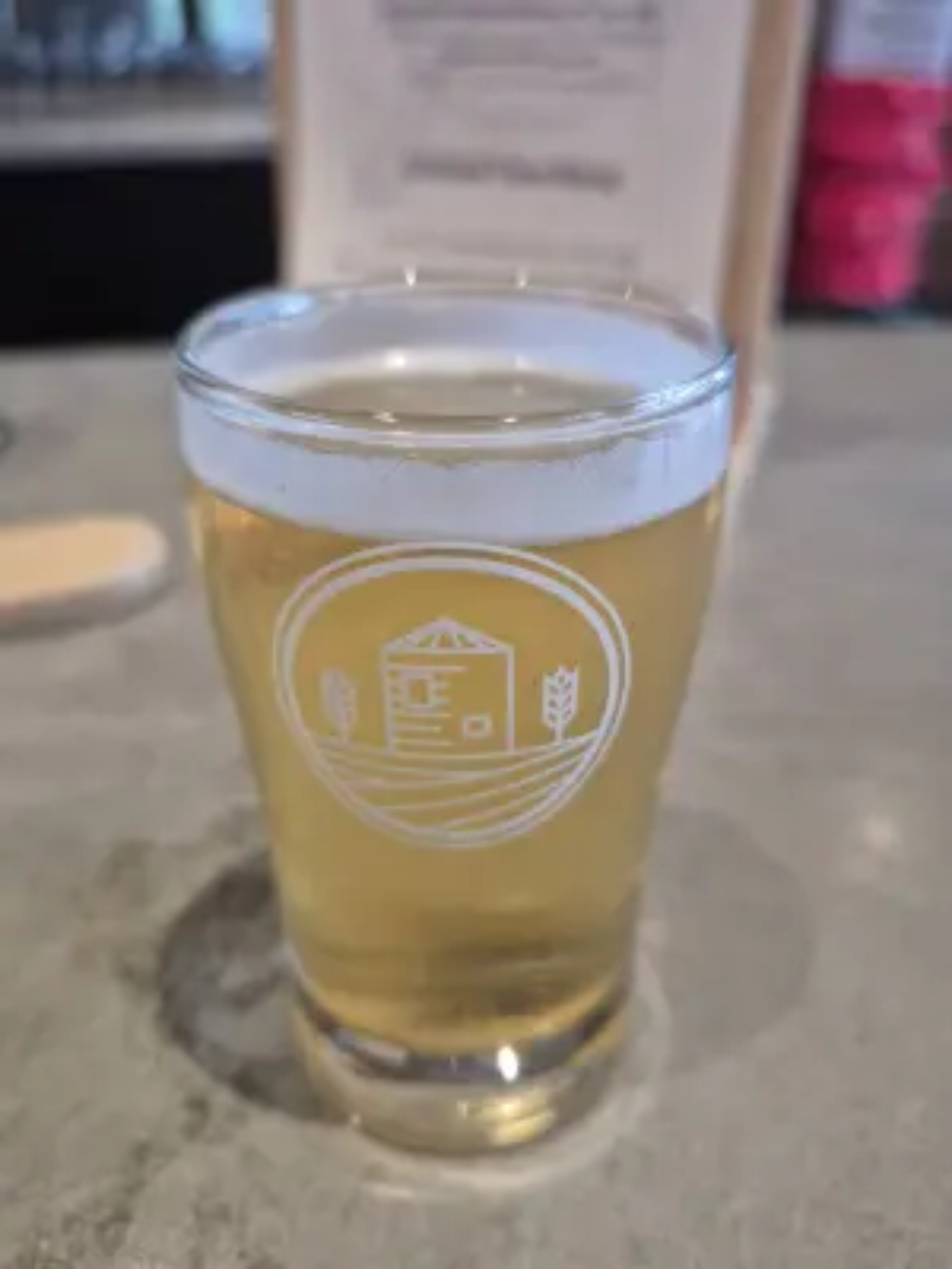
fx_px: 843
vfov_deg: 73.9
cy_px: 634
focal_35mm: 23
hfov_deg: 58.9
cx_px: 476
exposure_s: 1/120
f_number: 1.8
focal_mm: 5.4
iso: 500
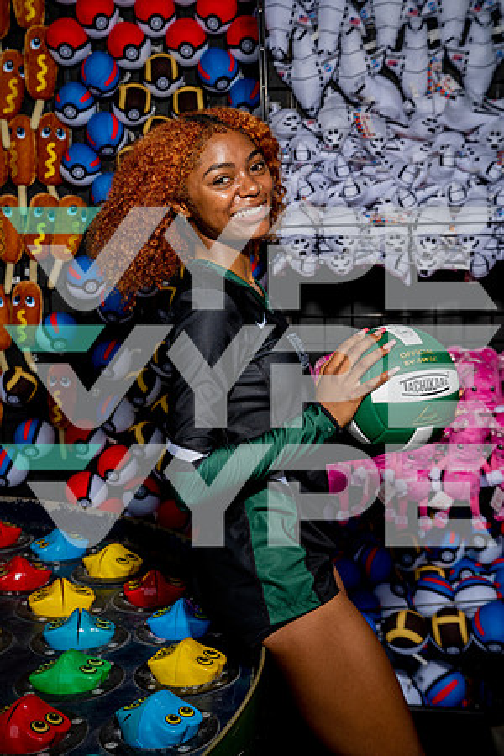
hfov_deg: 25.5
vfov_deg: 37.5
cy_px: 378
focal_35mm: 53
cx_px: 252
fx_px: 1113
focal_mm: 53
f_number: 5.6
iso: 100
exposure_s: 1/250
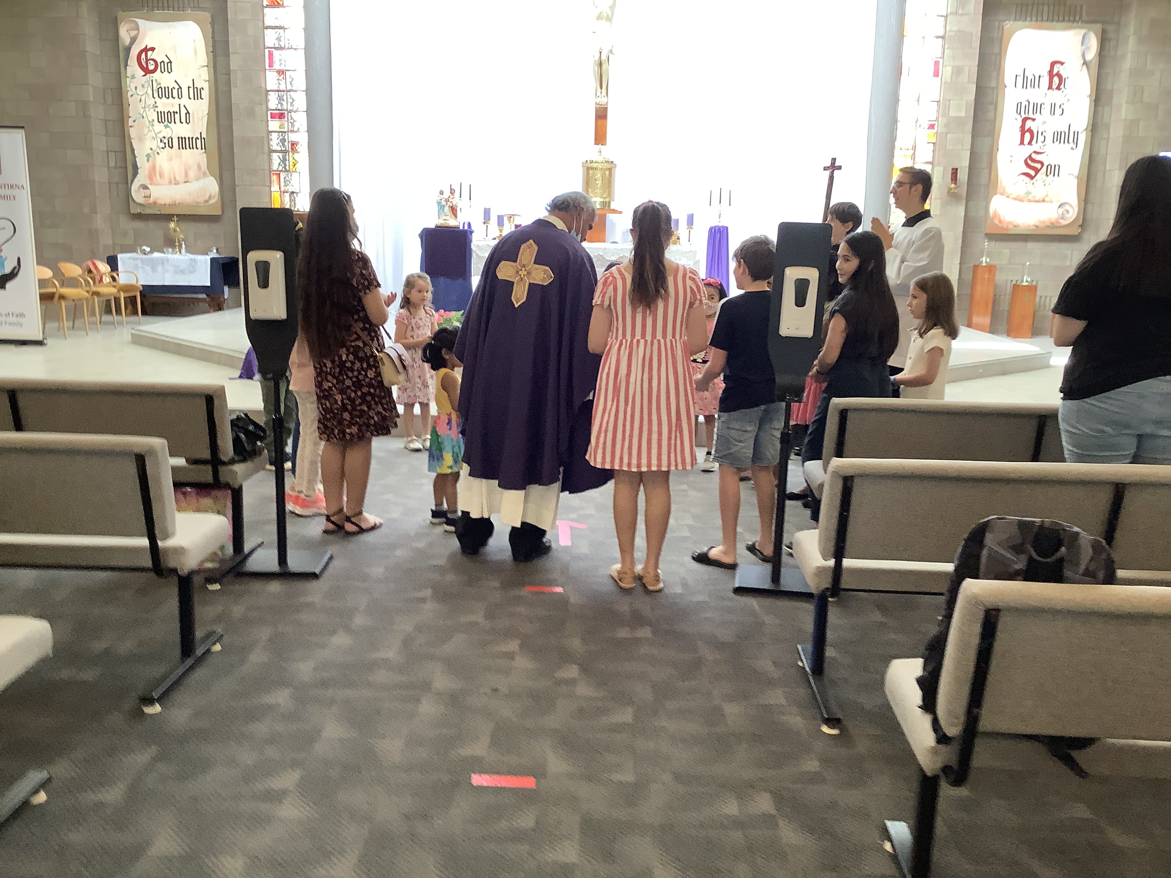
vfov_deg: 45.4
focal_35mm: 31
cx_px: 586
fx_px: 1049
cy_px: 439
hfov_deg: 58.4
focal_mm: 3.3
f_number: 2.4
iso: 64
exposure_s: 1/50
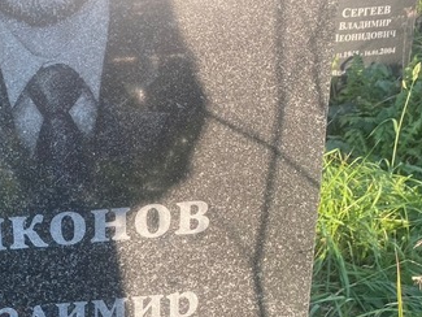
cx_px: 19
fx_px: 781
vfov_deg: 22.0
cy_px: 327
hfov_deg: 28.7
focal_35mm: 64
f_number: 1.8
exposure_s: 1/342
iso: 32
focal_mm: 4.25
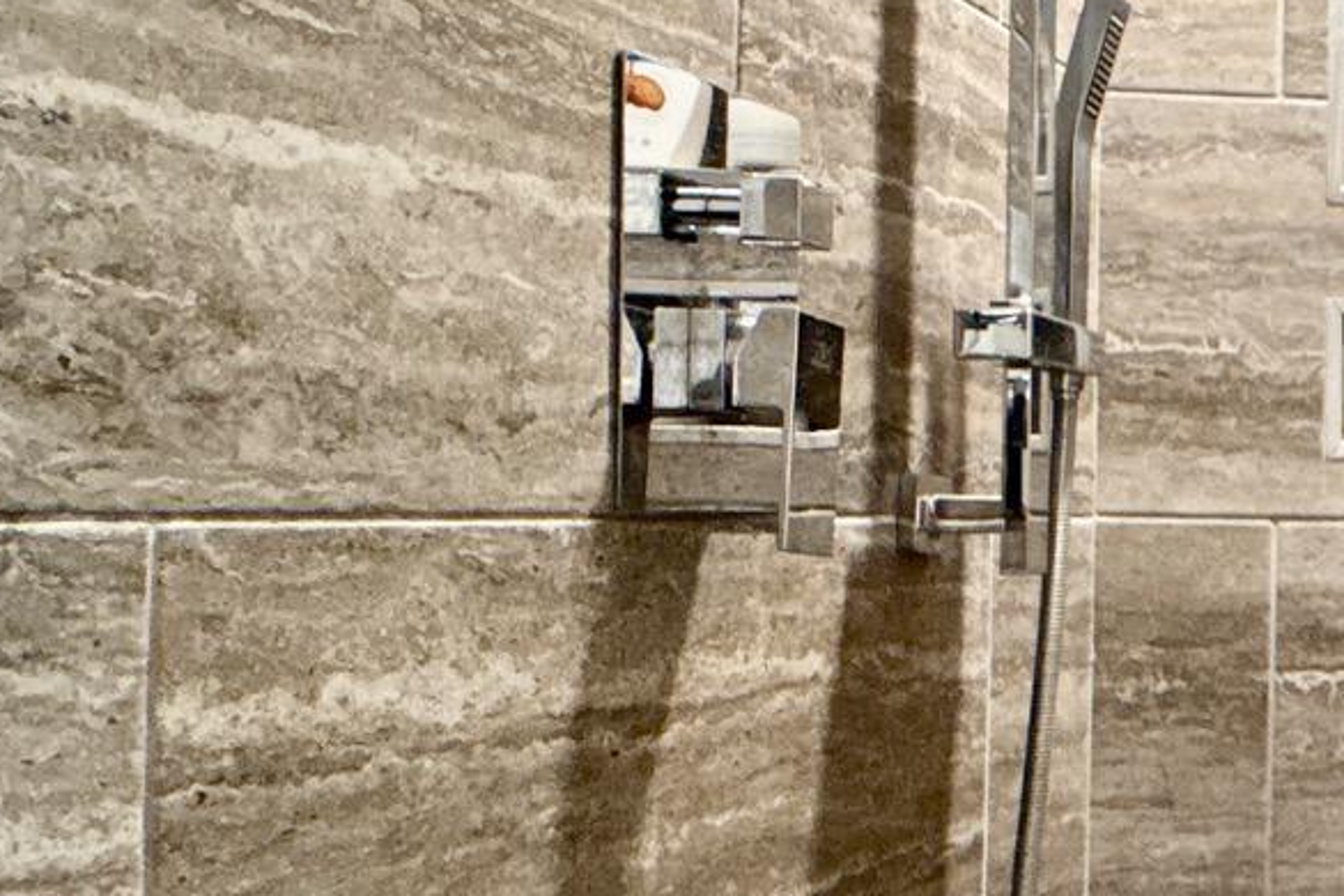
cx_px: 1987
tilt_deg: +0.3
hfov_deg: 27.6
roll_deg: -1.0
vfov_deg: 26.4
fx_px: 1904
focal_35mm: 51
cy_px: 528
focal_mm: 2.22
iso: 160
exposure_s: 1/30
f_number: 2.2
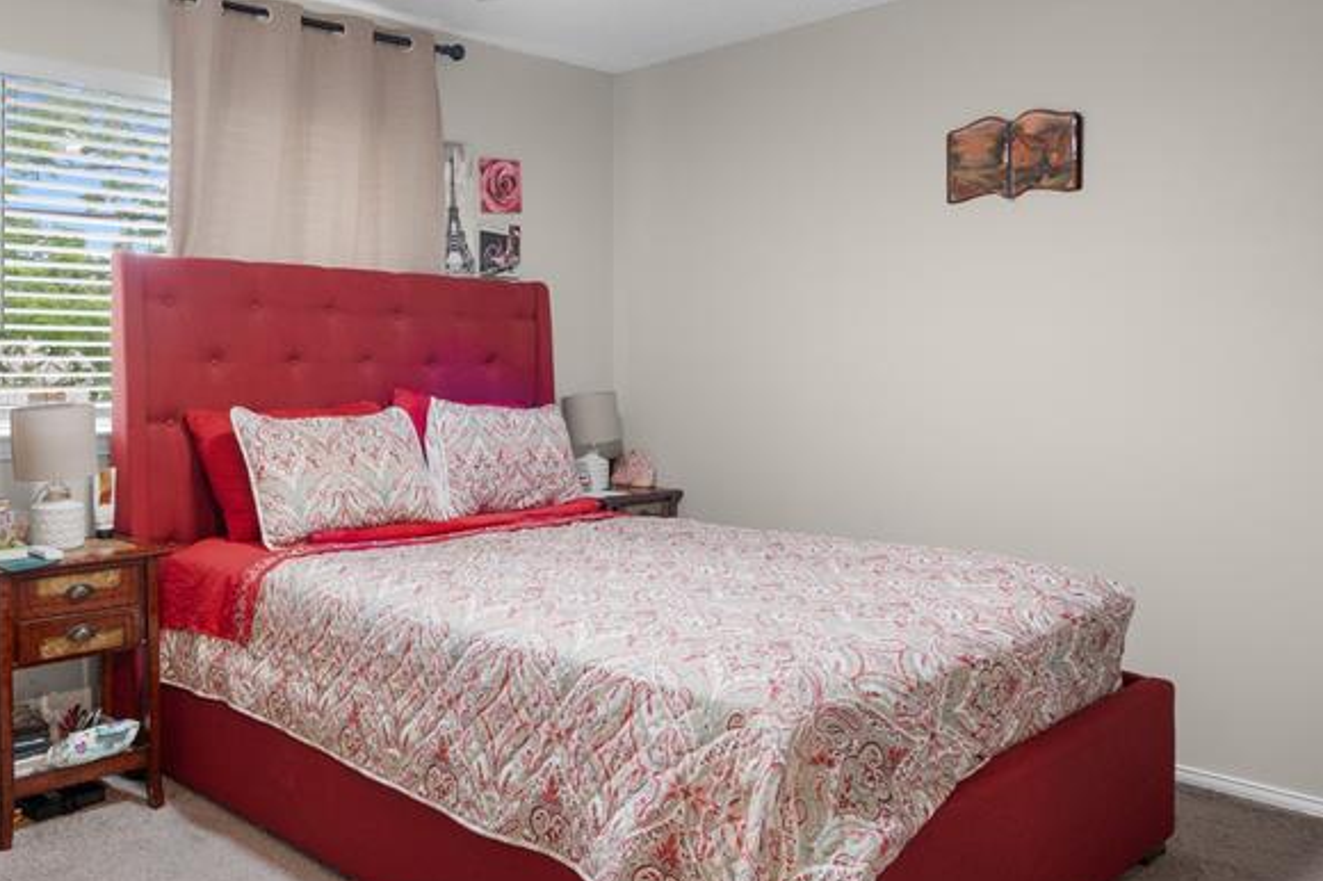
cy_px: 411
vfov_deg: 43.5
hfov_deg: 60.1
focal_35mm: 30
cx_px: 413
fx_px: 1102
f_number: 7.1
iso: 800
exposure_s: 2
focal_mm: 17
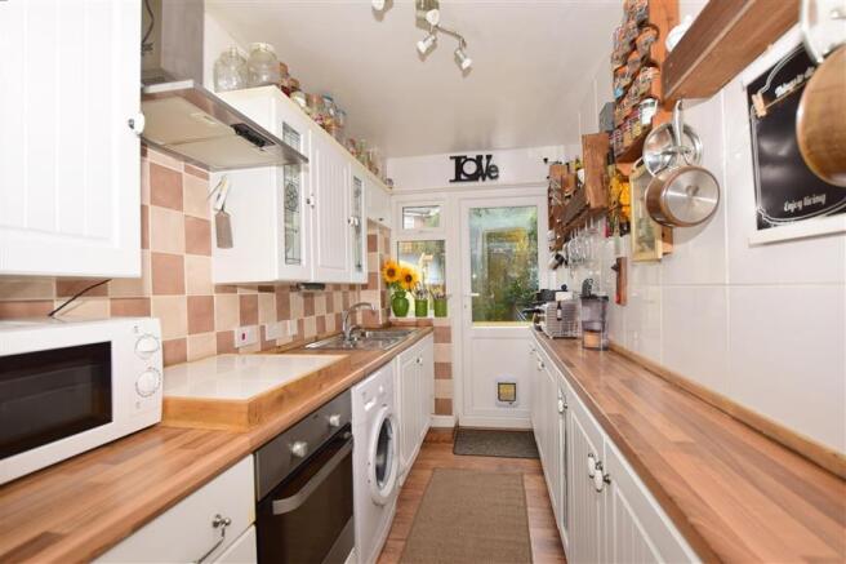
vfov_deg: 77.3
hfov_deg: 100.4
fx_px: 352
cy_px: 282
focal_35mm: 15
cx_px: 423
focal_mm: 10
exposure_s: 1/50
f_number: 5.6
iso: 400
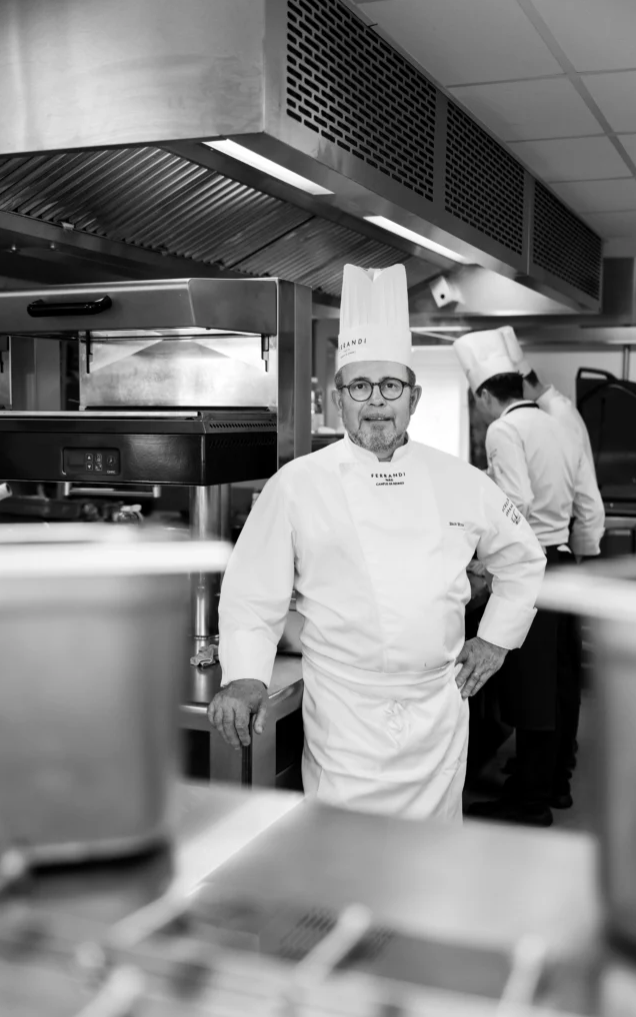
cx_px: 340
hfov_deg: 31.2
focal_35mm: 41
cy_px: 509
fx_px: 1137
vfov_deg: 48.2
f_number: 2.8
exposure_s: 1/250
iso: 400
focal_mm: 40
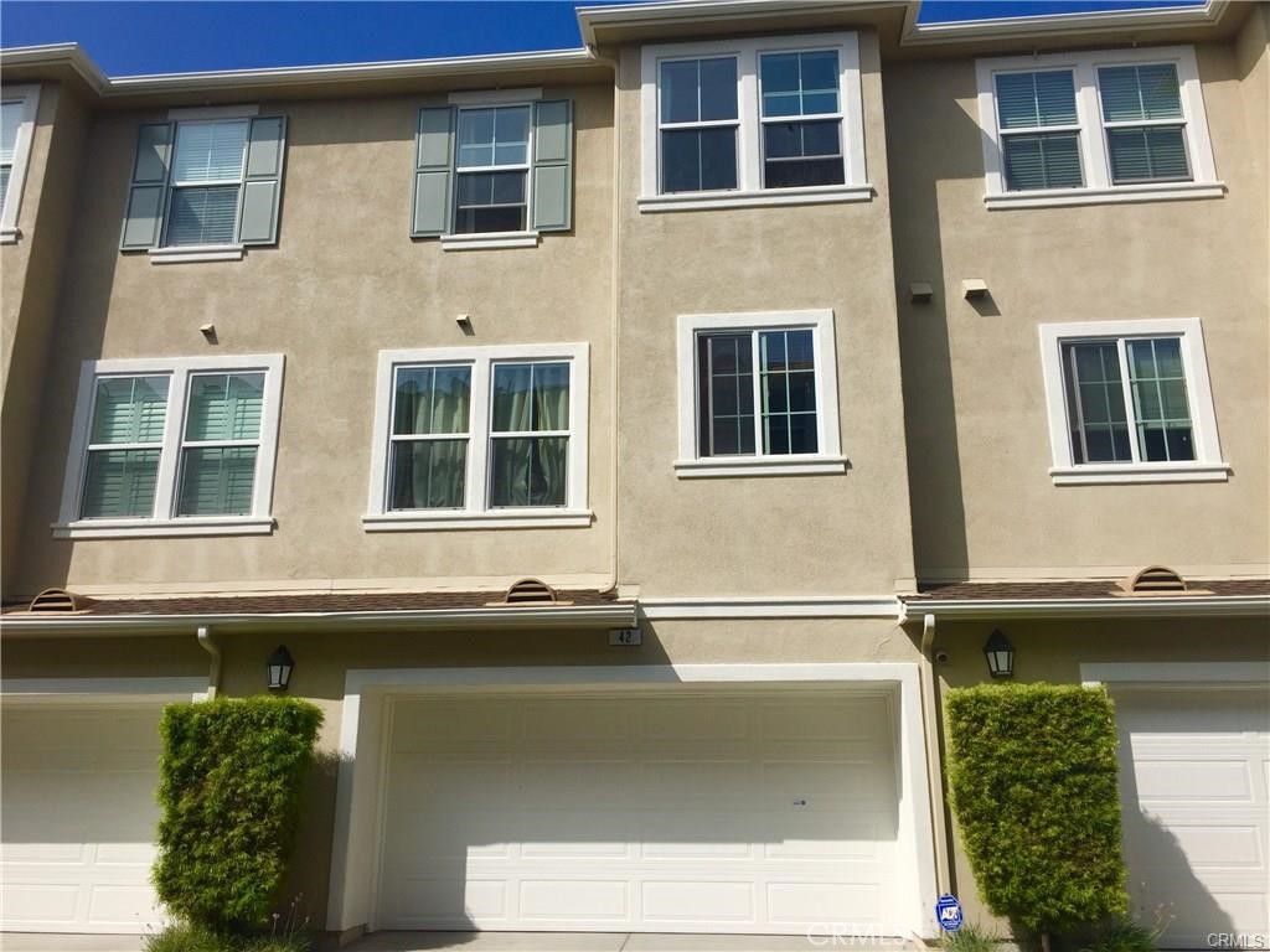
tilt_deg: +18.5
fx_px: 1064
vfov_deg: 48.2
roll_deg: +0.5
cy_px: 476
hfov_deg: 61.7
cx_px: 635
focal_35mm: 29
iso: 32
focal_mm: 4.15
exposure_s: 1/3968
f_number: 2.2
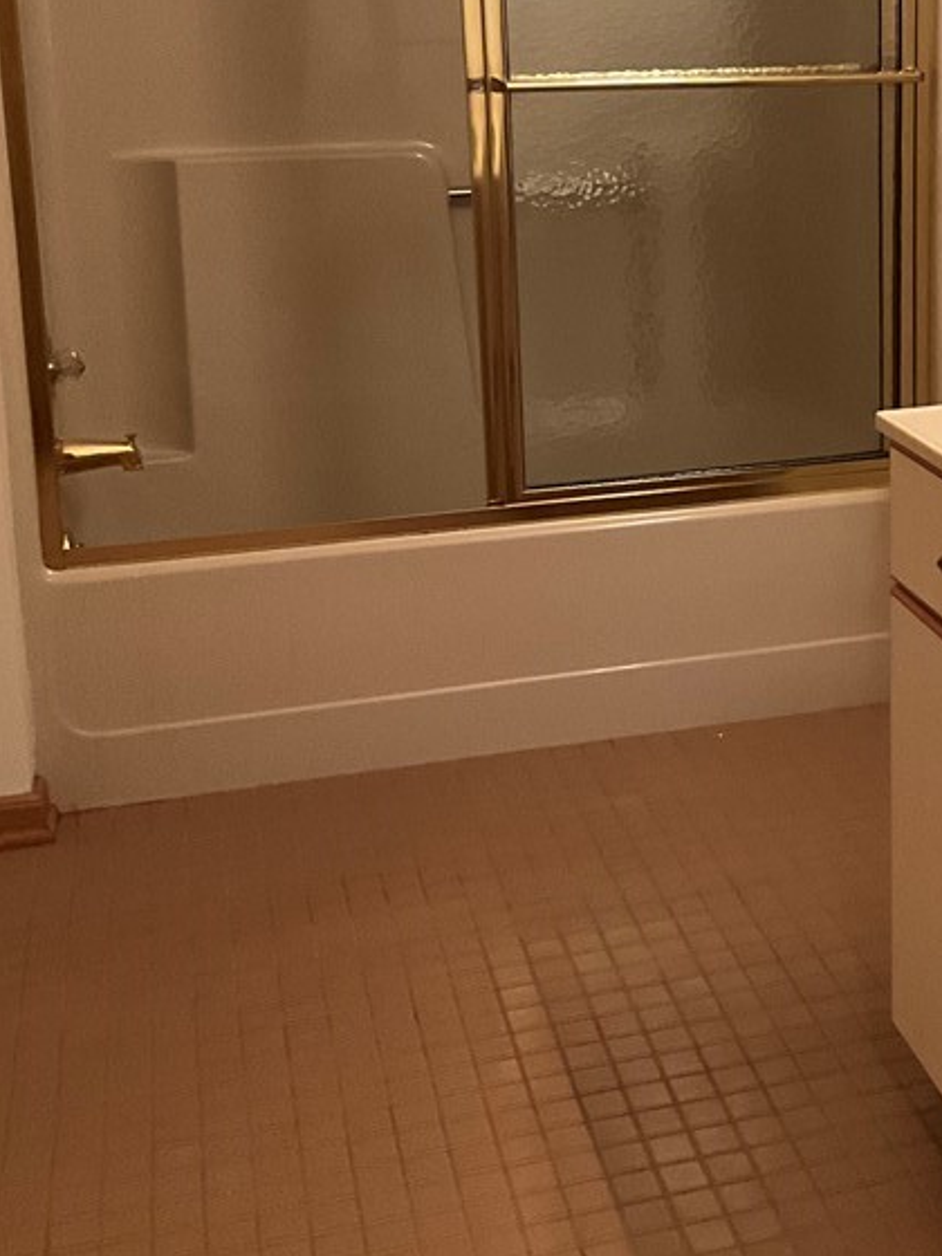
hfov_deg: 26.9
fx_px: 1923
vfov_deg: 35.6
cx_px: 785
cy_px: 366
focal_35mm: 53
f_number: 1.8
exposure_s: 1/40
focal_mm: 3
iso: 250
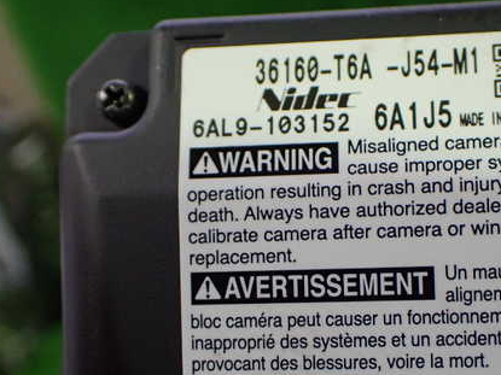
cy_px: 234
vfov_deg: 26.5
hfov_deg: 34.8
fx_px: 796
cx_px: 315
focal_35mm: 55
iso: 800
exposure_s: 1/100
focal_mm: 6.83
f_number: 2.7
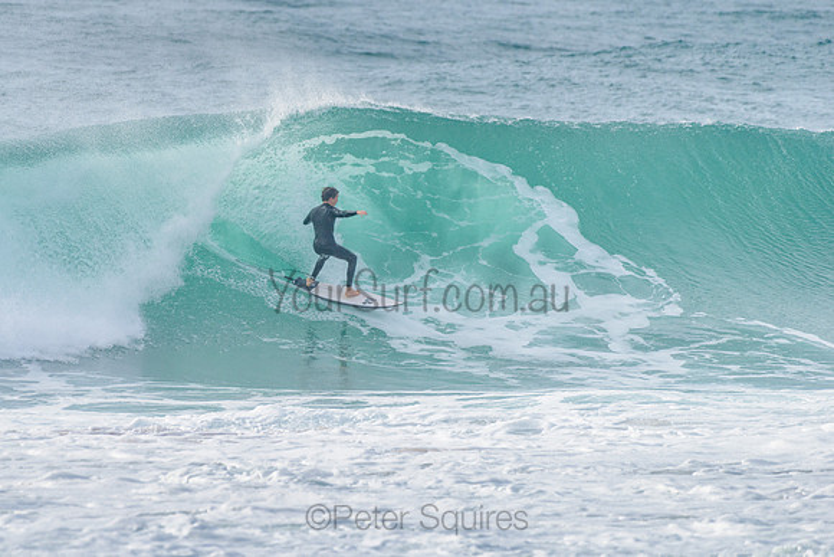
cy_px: 229
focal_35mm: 612
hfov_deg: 3.4
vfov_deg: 2.2
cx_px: 323
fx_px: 14187
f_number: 5.6
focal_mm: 500
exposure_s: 1/2000
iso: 360
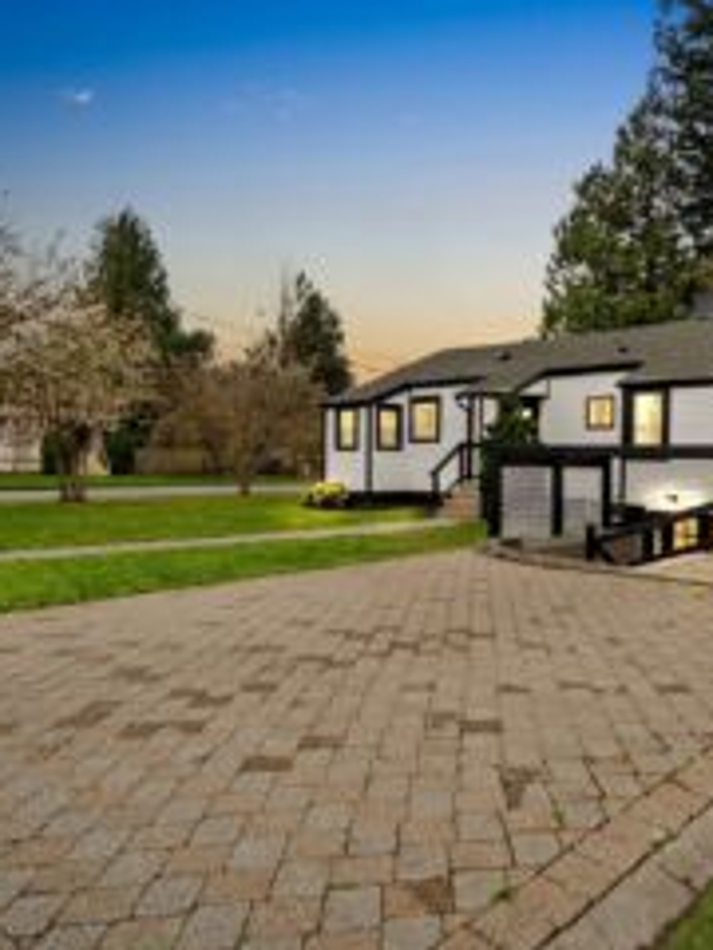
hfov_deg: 54.6
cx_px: 519
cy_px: 497
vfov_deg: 71.6
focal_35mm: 24
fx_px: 659
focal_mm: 10
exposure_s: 1/60
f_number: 10
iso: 250
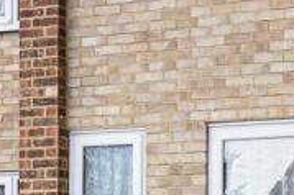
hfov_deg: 10.7
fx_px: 1542
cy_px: 130
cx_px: 373
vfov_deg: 7.2
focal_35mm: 189
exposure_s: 1/320
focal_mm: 33
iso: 250
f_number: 8
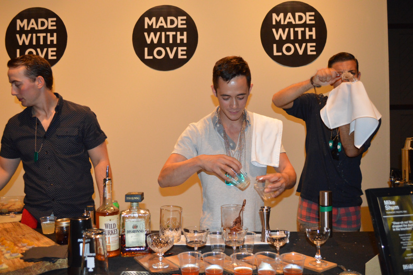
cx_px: 206
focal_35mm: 33
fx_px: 378
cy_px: 138
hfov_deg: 57.3
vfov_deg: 39.9
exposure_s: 1/60
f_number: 4
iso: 2200
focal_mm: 22
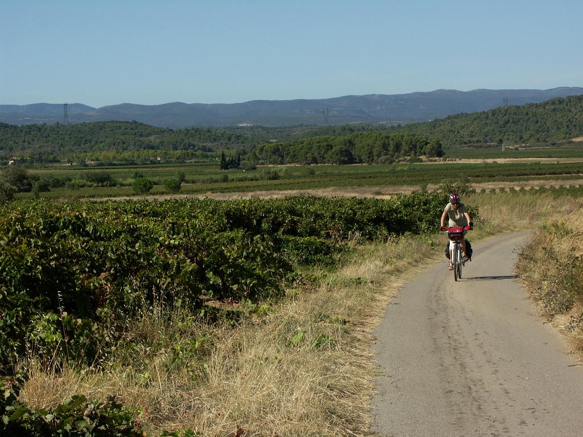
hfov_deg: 21.5
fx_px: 1533
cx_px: 292
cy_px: 218
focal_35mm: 91
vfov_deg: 16.2
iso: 64
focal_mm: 23.16
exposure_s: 1/400
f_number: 8
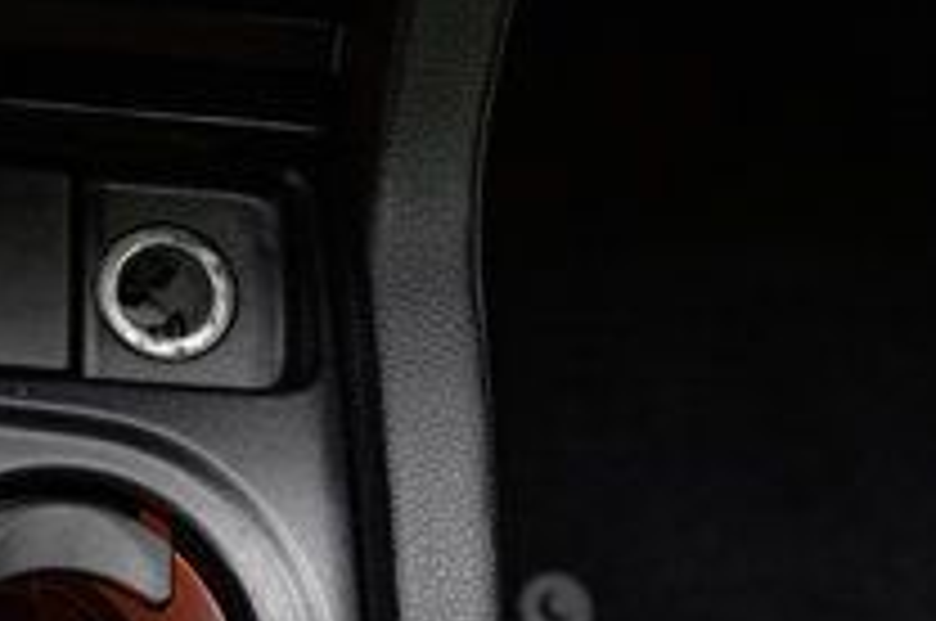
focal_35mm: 74
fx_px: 1921
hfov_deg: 25.0
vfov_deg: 18.2
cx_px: -153
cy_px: 511
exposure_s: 1/200
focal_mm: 24
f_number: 4
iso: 1250
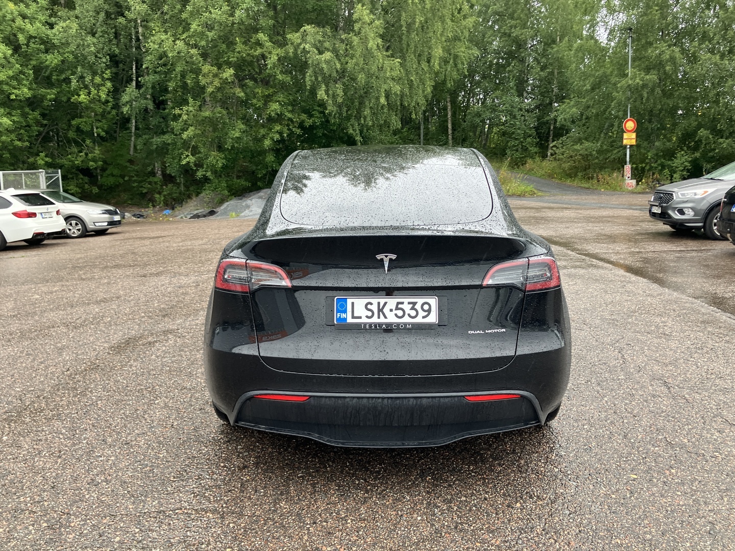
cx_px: 368
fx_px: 595
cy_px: 276
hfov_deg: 63.4
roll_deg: +0.7
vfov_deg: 49.7
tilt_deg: -7.0
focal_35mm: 28
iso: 40
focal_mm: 3.99
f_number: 1.8
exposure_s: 1/121
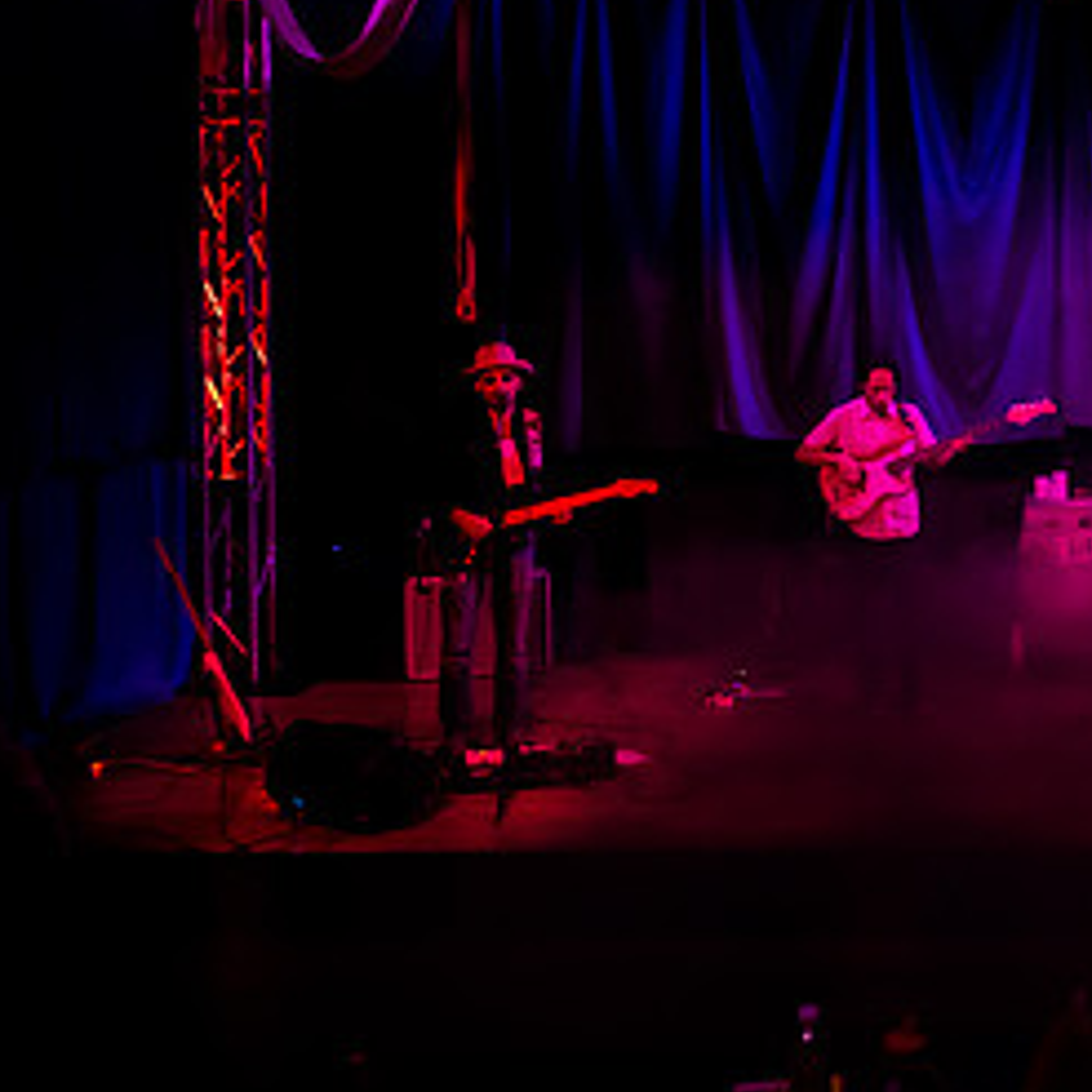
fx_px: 1713
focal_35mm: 48
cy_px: 364
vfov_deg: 35.0
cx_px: 1088
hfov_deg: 32.6
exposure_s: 1/200
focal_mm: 24
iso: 4000
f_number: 2.8
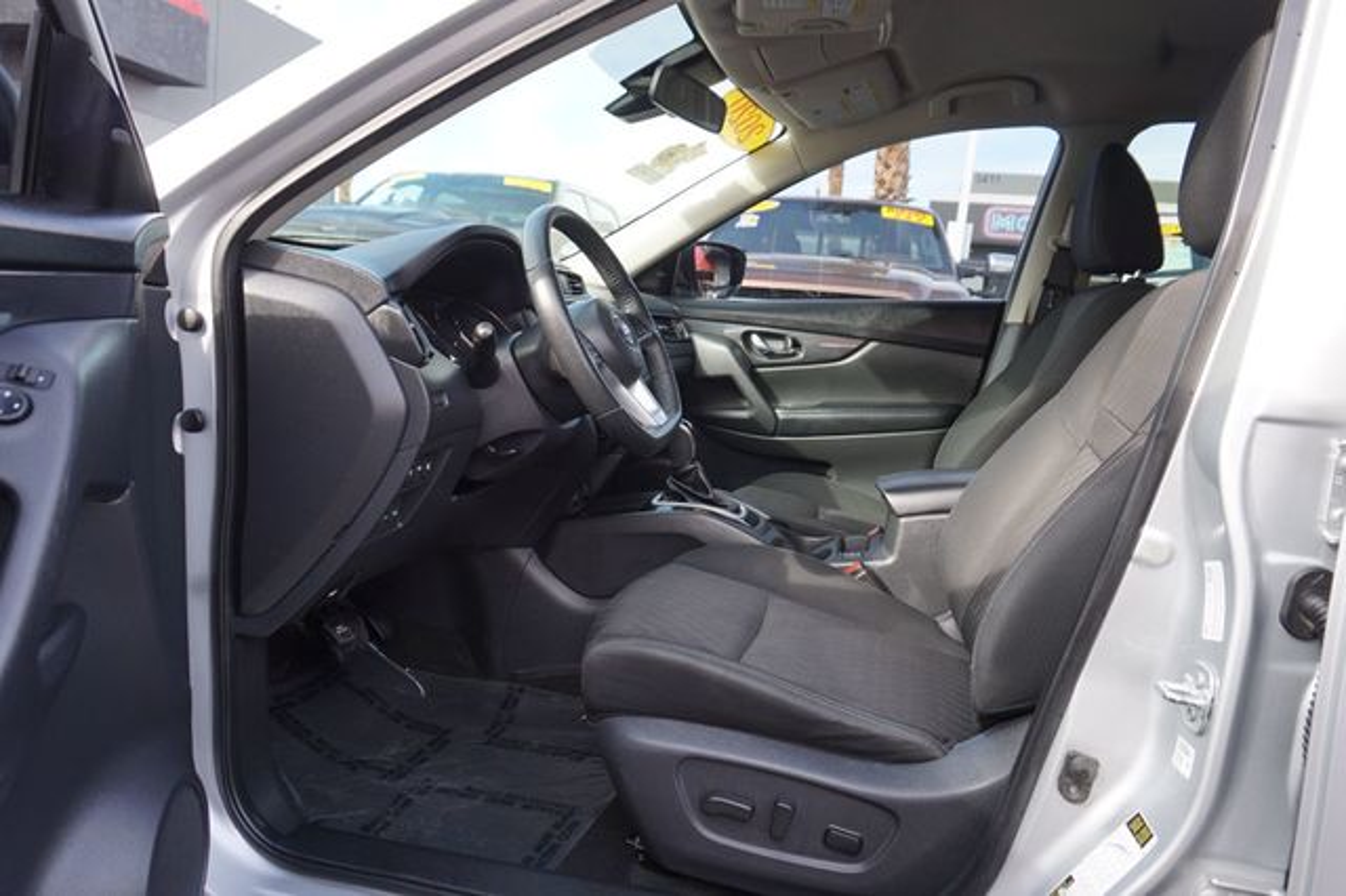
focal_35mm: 24
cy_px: 448
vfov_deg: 53.1
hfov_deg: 73.8
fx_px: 897
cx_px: 673
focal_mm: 16
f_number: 4.5
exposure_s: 1/60
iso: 100
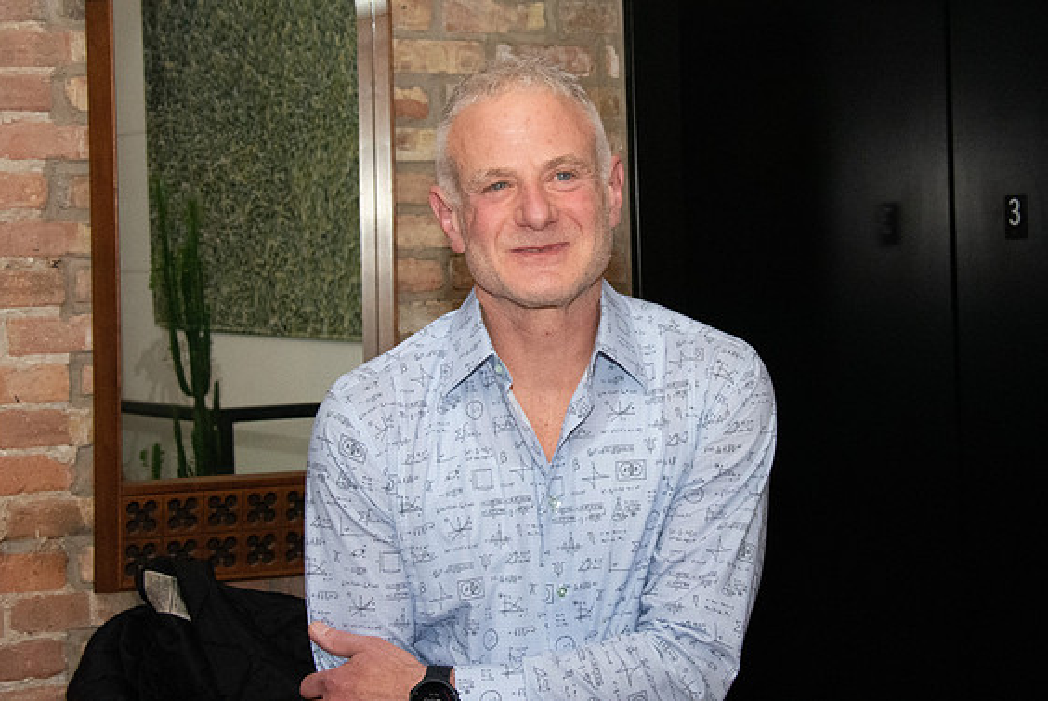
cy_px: 267
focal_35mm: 90
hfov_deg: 22.6
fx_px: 2622
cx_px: 591
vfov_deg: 15.2
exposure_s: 1/160
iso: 5000
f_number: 10
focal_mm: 48
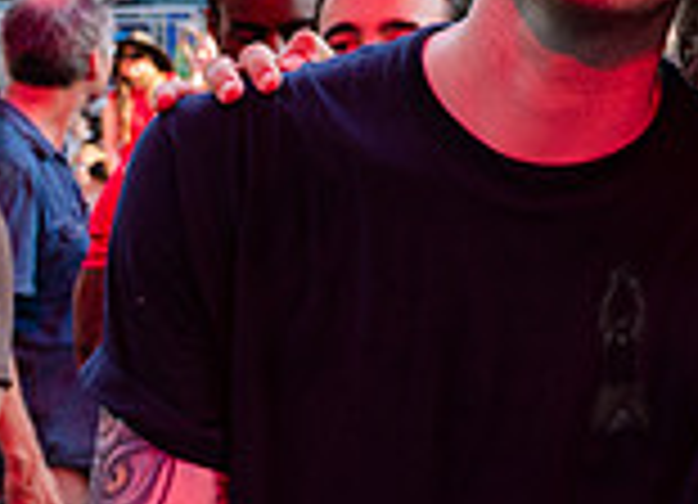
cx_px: 762
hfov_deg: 18.6
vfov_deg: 14.0
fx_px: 2050
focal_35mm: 103
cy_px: 266
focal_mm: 24
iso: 400
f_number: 4.5
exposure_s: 1/160
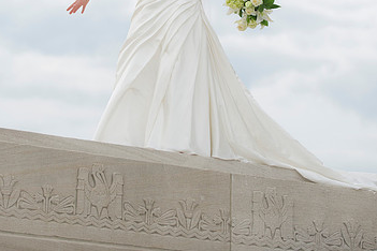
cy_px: 46
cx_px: 172
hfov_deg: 12.7
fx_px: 1696
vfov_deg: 8.5
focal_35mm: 162
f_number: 2.8
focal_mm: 98
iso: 160
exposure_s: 1/250
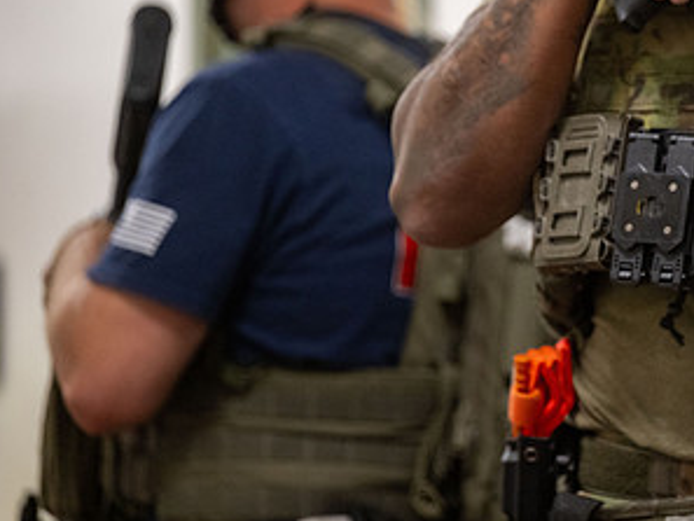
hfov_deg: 5.3
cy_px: 177
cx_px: 615
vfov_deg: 4.0
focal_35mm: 375
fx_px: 7521
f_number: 2.8
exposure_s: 1/500
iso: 2000
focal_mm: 200
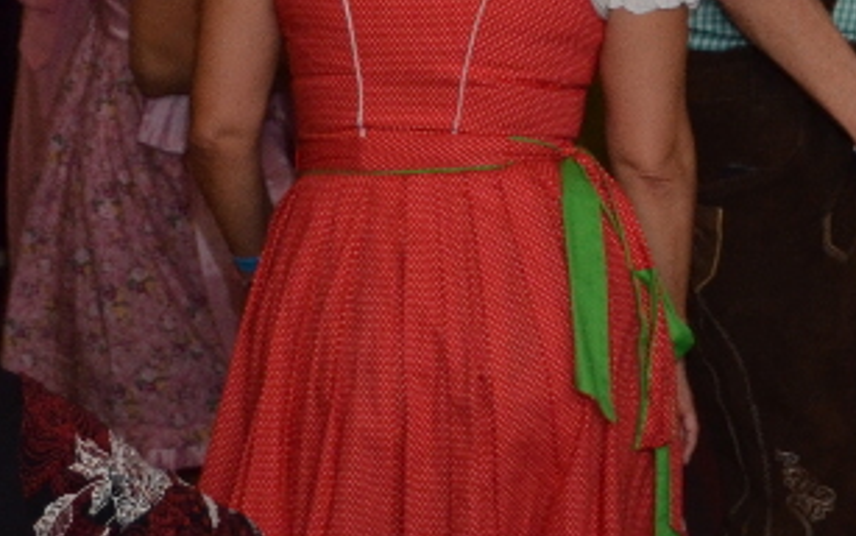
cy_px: -368
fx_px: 3571
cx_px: 1478
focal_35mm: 153
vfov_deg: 8.3
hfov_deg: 12.6
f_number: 4
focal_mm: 25
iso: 800
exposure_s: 1/60
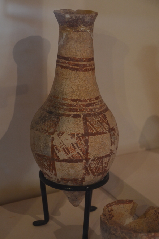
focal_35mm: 93
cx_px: 80
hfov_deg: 14.6
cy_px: 120
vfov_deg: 21.9
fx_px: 619
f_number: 5
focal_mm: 62
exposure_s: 1/20
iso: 800
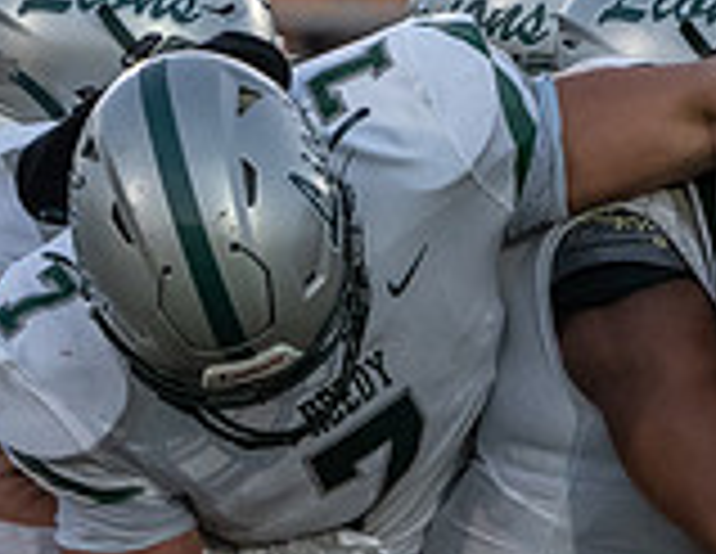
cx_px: 517
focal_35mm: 1296
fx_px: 27113
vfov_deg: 1.2
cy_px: 863
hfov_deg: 1.5
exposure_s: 1/1000
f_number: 5.6
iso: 4000
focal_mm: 315
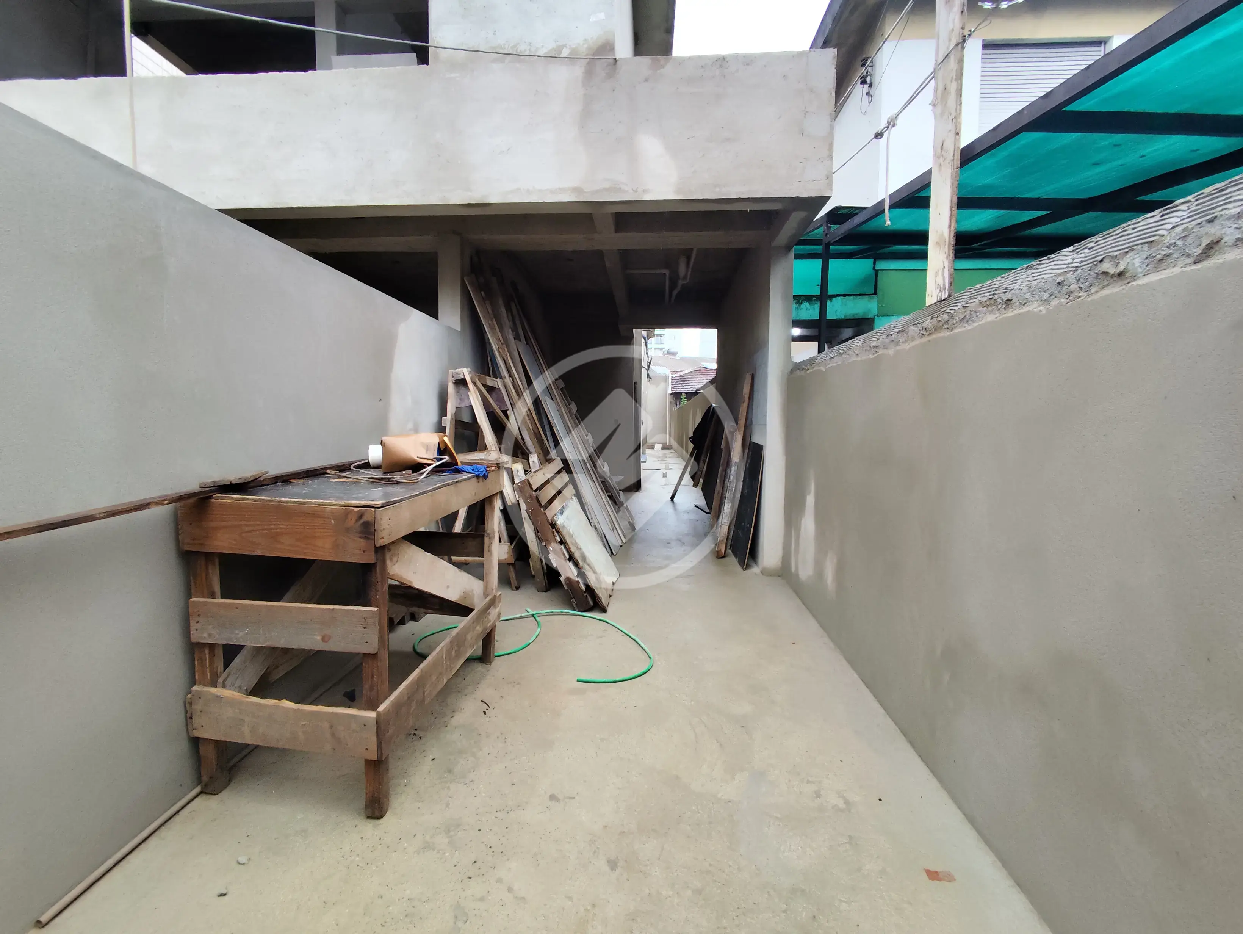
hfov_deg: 94.5
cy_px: 467
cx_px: 622
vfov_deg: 78.2
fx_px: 575
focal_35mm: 16
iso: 50
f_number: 2.2
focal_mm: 1.65
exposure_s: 1/140
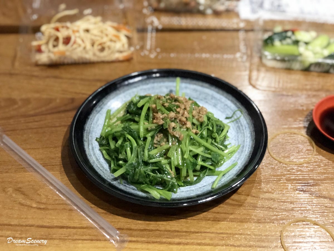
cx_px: 167
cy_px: 126
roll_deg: -2.3
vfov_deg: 25.7
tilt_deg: -44.5
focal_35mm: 57
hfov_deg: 33.8
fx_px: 550
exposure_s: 1/30
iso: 1000
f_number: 2.8
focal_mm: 6.6
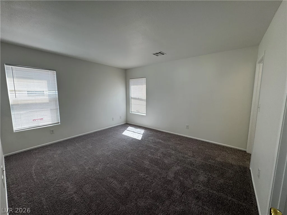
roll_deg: -0.3
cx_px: 144
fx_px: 116
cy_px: 108
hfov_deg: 102.1
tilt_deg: -5.7
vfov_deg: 85.7
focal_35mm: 14
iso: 50
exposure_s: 1/120
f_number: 2.2
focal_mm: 2.22
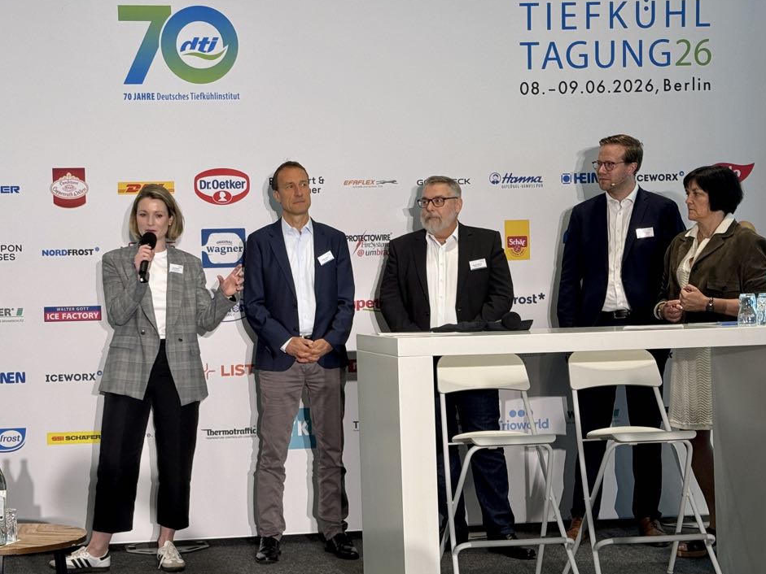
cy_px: 299
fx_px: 1129
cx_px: 380
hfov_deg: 37.5
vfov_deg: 28.6
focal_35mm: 51
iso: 125
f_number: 1.78
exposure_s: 1/50
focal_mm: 6.76
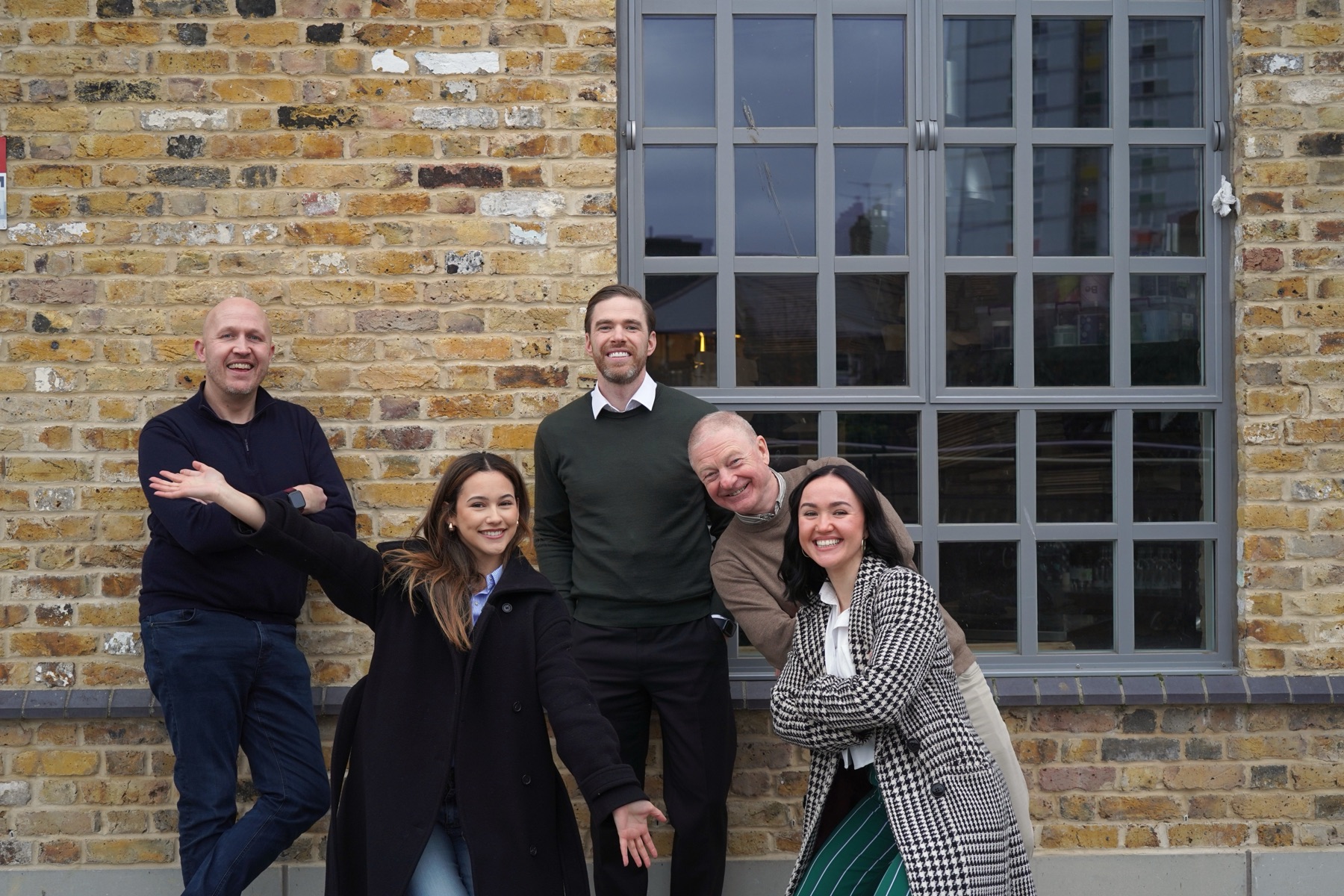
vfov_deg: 27.0
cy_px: 448
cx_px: 672
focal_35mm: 50
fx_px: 1867
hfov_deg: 39.6
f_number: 4.5
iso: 400
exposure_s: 1/160
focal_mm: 50
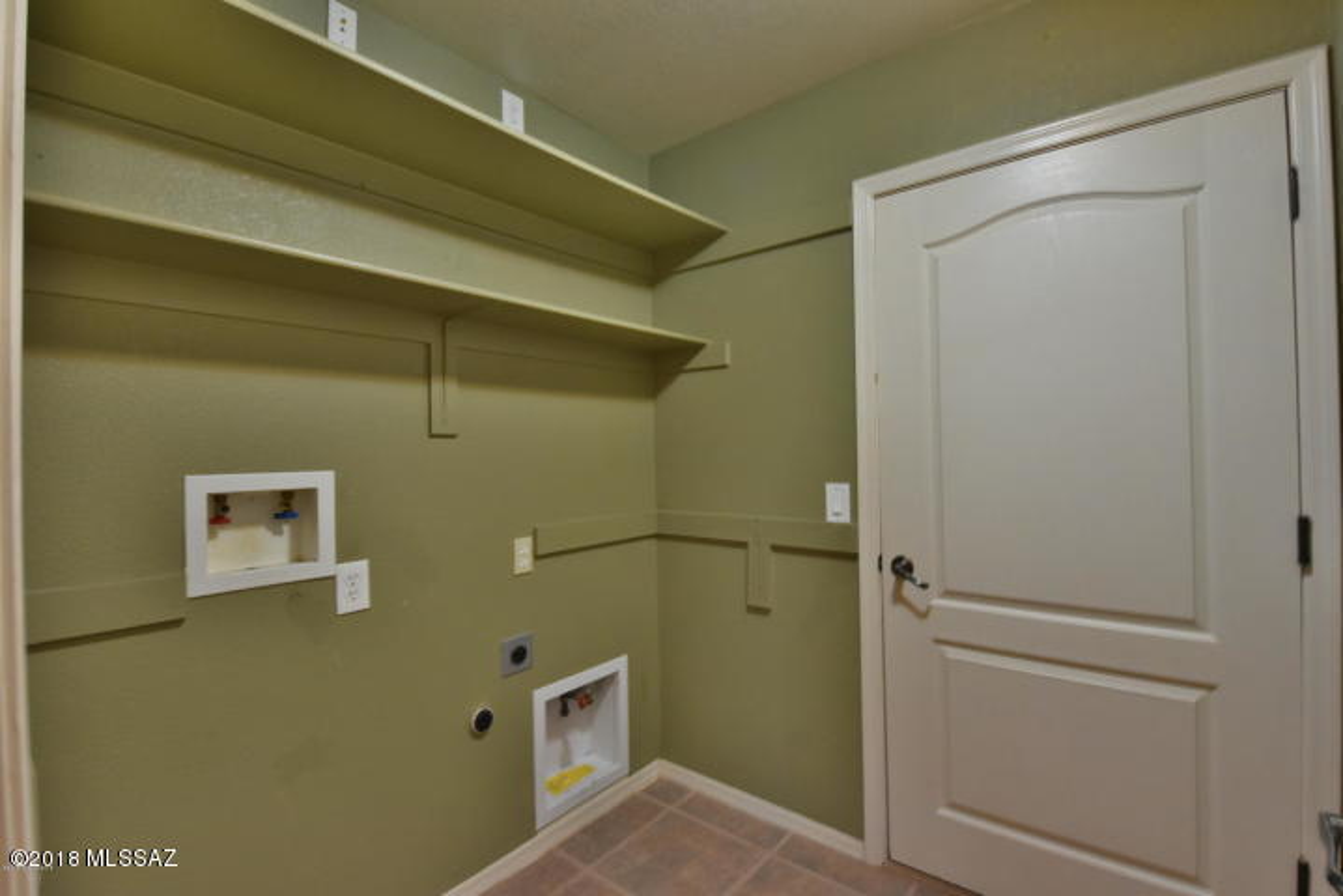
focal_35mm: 16
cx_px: 672
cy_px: 448
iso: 2000
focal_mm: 10.5
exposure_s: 1/60
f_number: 4.8
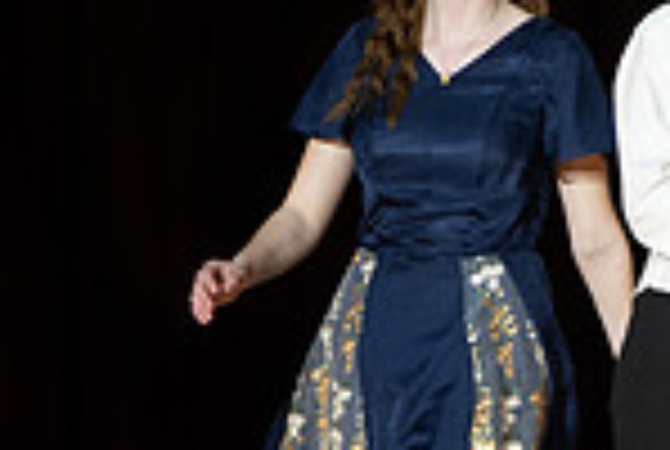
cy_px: 248
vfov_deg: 4.2
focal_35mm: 331
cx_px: 920
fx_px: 6173
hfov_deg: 6.2
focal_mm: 70
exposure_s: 1/640
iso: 800
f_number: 3.5
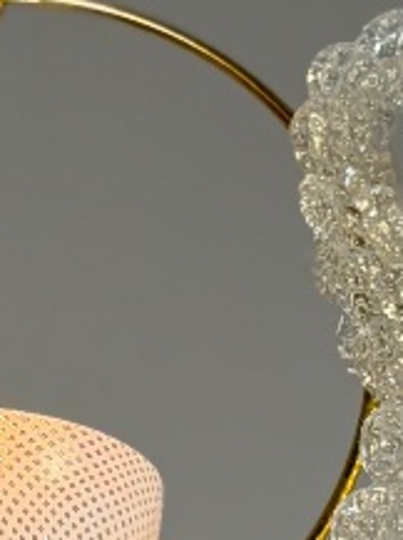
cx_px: 30
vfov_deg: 7.4
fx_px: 4141
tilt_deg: +25.5
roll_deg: +1.0
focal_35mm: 266
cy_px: 478
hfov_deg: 5.6
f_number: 1.78
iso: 125
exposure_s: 1/100
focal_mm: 6.76
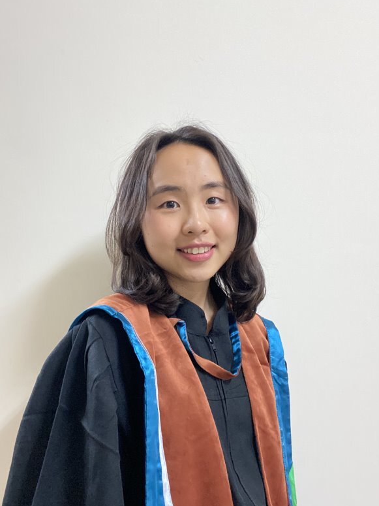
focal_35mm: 32
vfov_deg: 56.8
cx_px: 181
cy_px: 267
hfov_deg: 44.1
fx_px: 467
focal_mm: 2.71
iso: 640
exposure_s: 1/30
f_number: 2.2
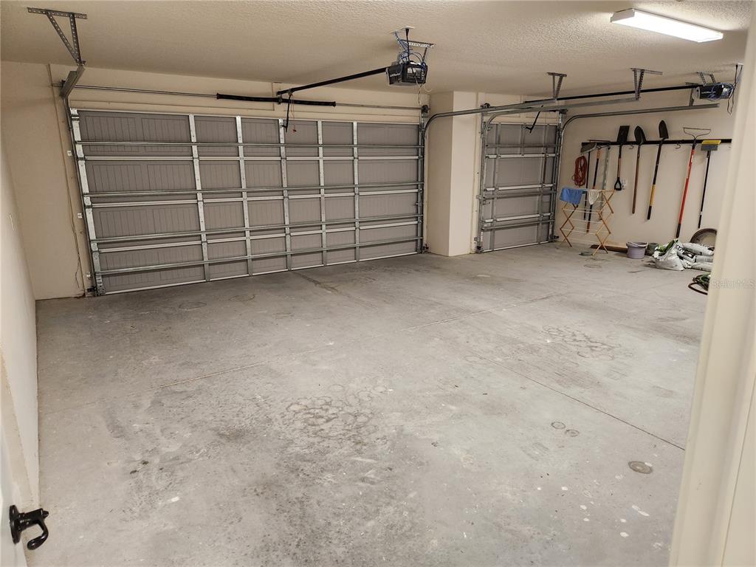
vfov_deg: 58.9
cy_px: 284
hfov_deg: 73.9
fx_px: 502
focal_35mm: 23
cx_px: 378
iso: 640
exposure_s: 1/120
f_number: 1.8
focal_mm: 5.4
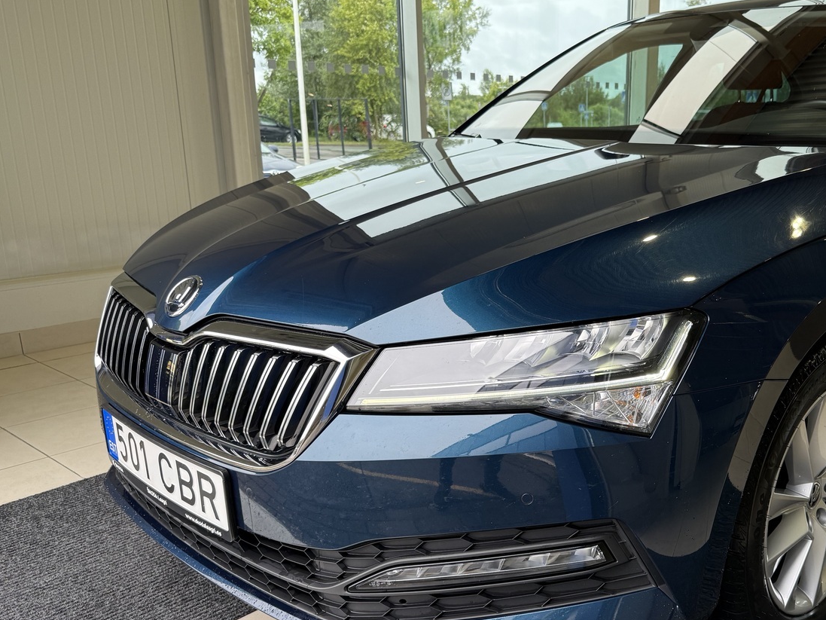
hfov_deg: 51.3
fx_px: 835
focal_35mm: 35
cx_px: 576
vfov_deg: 40.5
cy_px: 376
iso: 100
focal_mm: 6.76
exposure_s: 1/274
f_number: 1.78
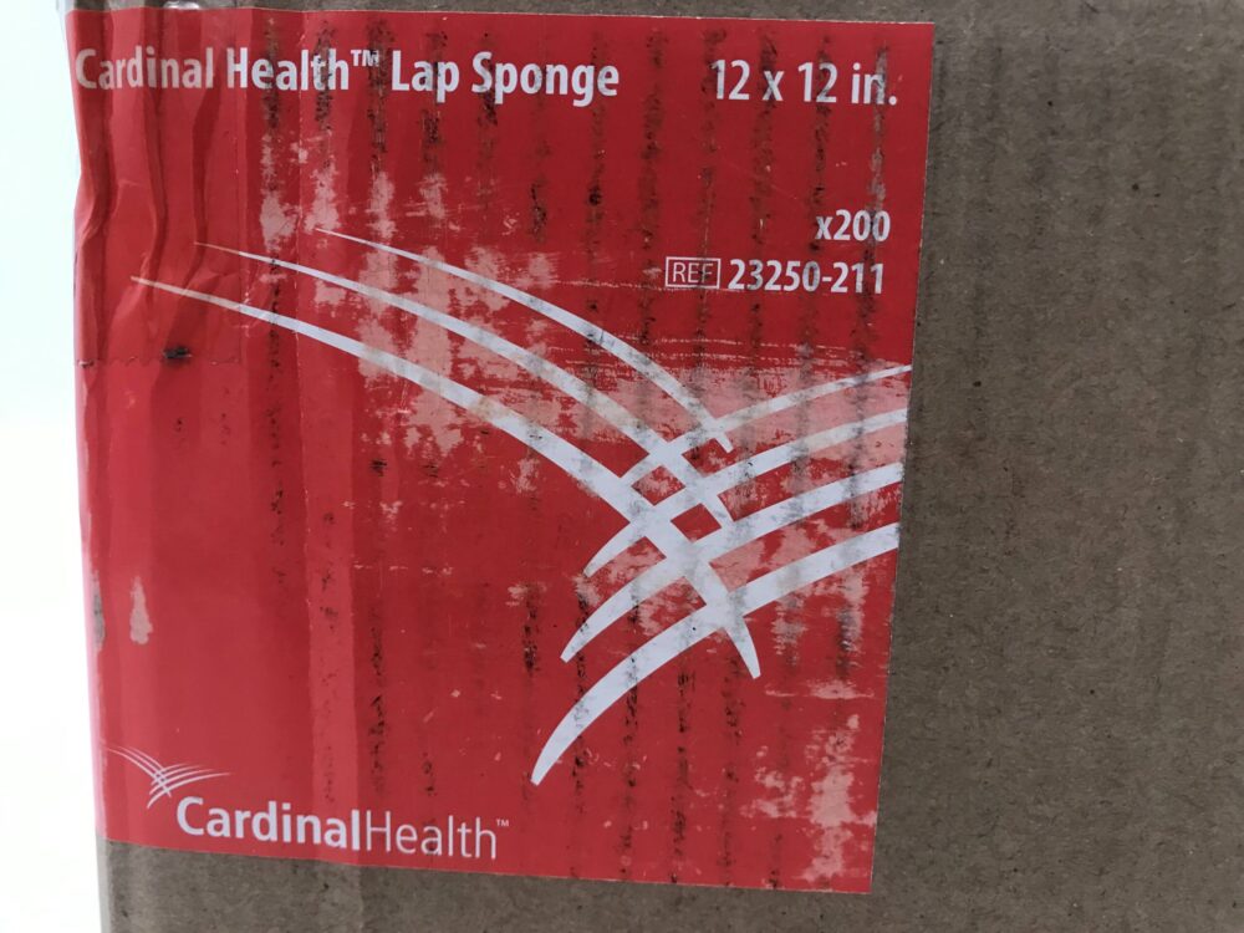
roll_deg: -2.0
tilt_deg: -10.2
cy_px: 466
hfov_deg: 63.4
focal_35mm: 28
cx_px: 622
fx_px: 1006
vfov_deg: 49.7
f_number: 1.8
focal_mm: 3.99
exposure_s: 1/30
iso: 32
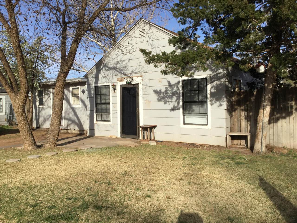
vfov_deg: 45.4
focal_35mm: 31
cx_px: 148
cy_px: 112
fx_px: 266
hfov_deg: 58.4
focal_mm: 3.3
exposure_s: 1/1664
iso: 25
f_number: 2.4
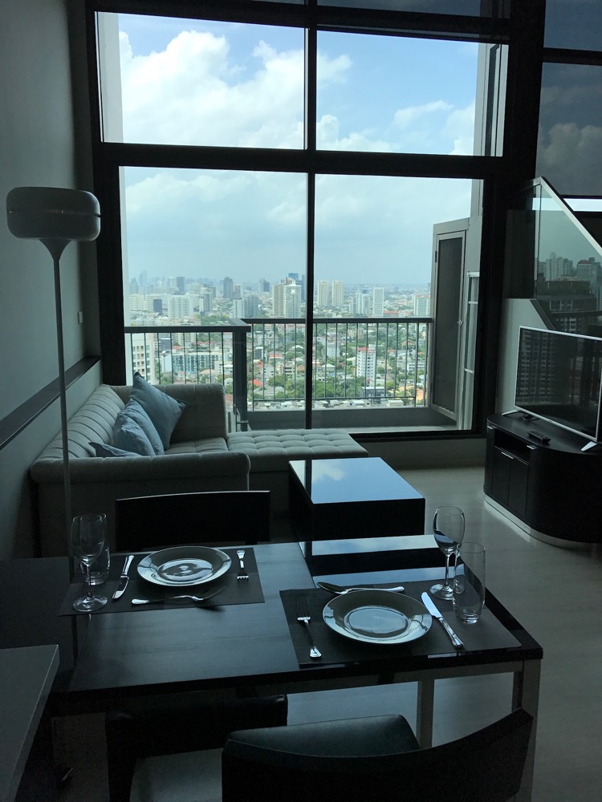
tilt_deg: -10.1
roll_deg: -0.5
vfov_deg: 63.4
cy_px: 401
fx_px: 649
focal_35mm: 28
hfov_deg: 49.7
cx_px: 301
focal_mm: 3.99
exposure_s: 1/1808
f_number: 1.8
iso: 20
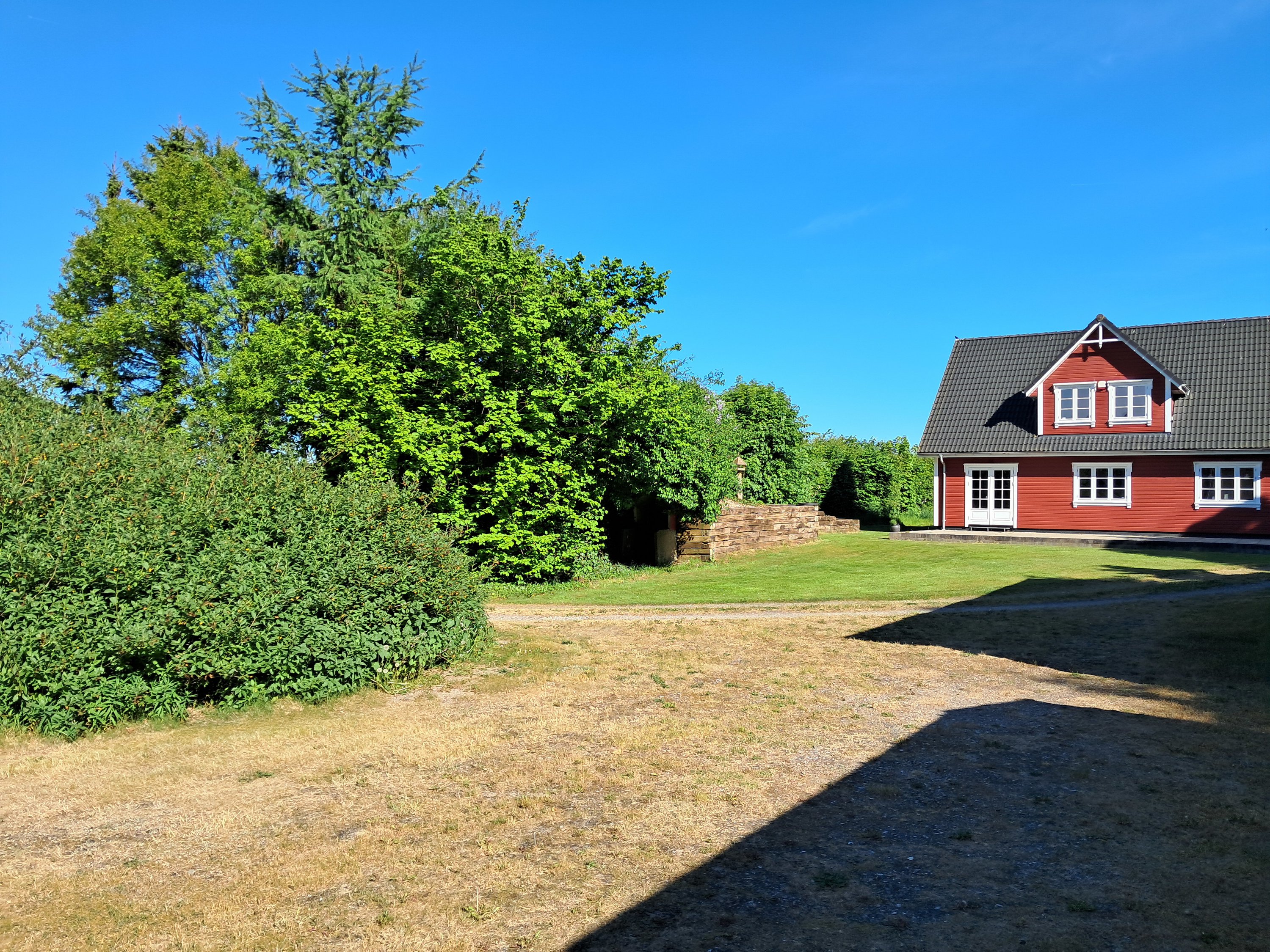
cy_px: 476
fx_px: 991
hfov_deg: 65.3
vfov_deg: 51.4
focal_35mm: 27
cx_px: 635
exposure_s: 1/496
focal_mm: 4
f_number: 1.8
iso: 50
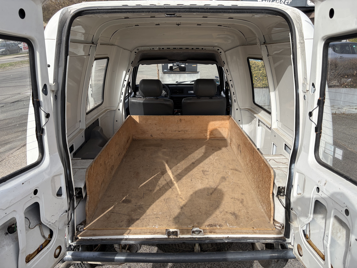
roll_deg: -0.4
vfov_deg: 53.1
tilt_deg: -18.6
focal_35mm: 26
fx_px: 268
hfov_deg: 67.3
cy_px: 134
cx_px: 178
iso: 50
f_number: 1.6
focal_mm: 5.96
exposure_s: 1/2364
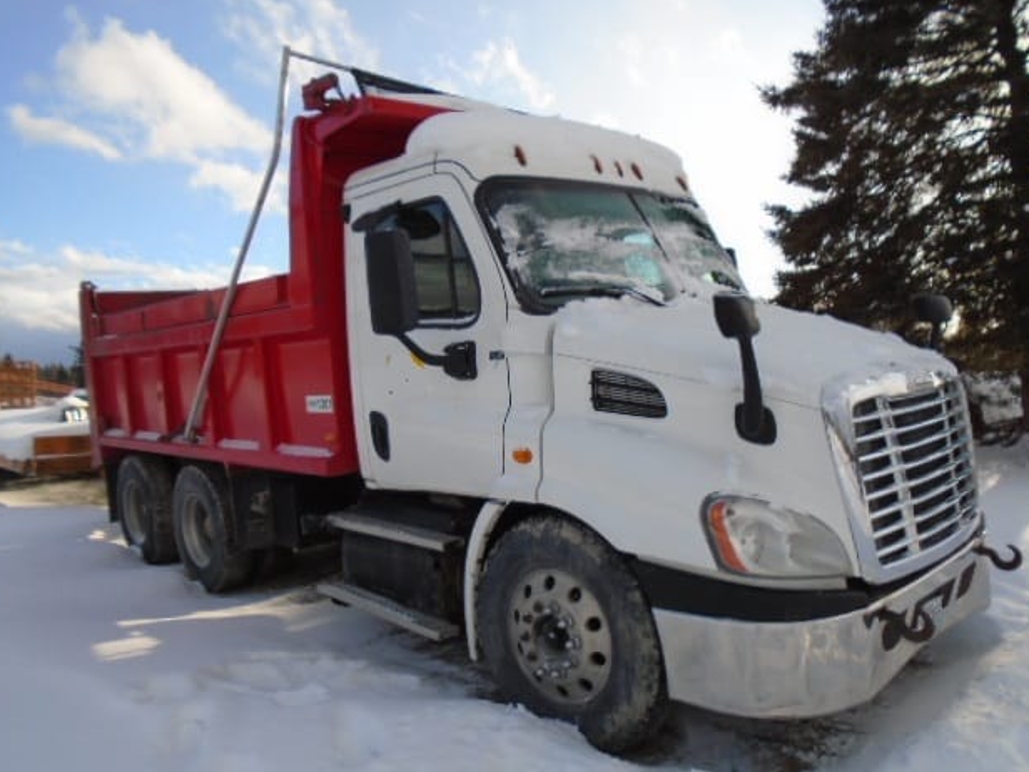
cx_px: 518
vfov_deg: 51.3
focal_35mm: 27
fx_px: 803
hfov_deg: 65.3
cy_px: 398
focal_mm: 4.6
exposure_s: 1/640
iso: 100
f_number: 3.2
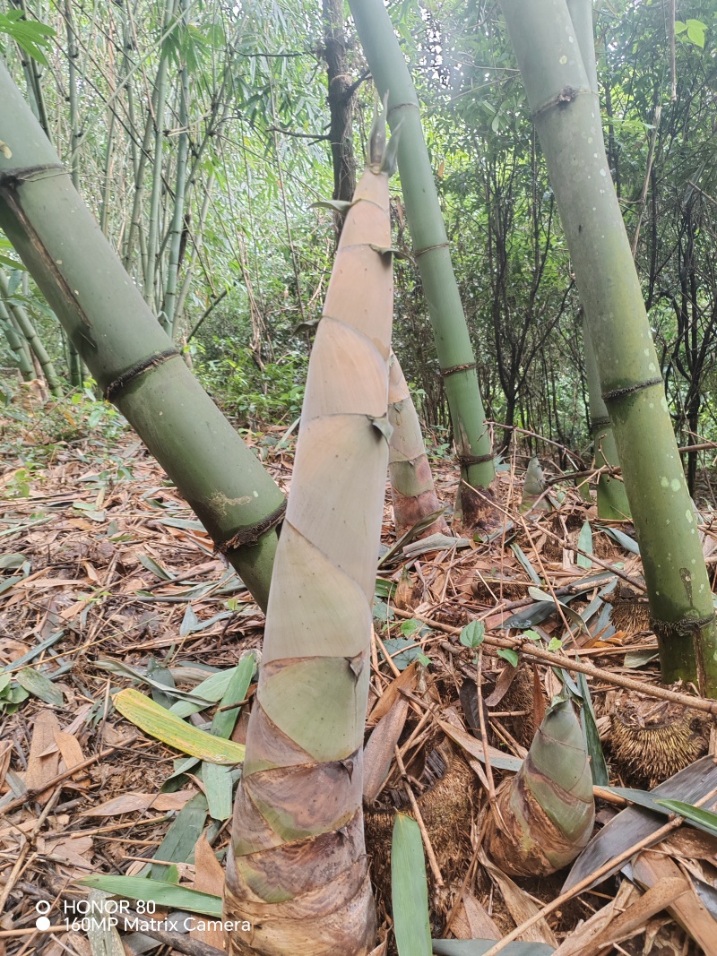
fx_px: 746
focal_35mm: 27
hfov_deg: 51.3
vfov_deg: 65.3
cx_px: 358
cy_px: 478
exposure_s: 1/100
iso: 1250
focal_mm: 6.14
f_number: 1.8
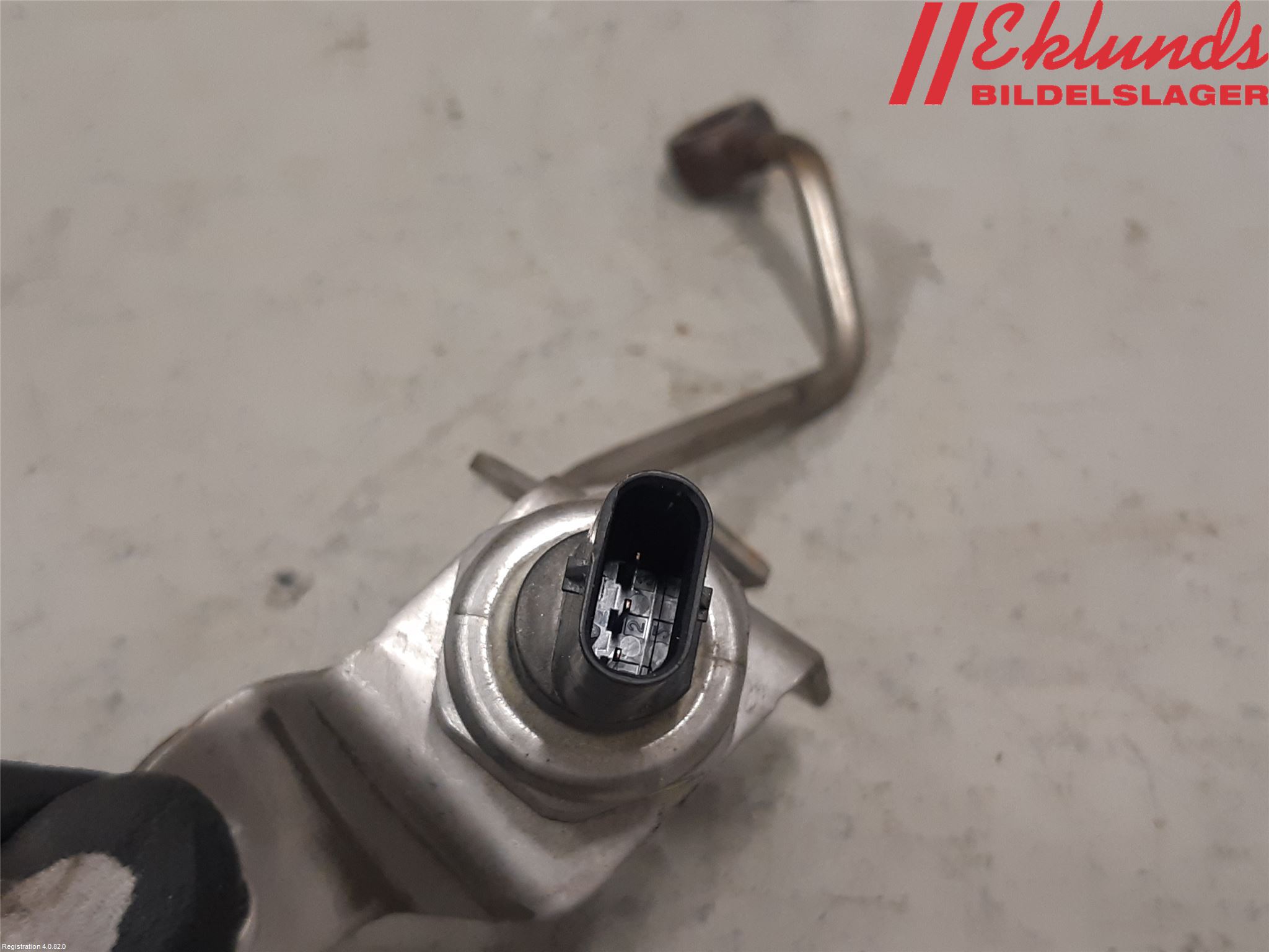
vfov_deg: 53.1
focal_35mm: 26
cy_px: 476
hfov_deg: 67.3
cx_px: 634
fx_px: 953
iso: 125
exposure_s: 1/50
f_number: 1.7
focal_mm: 3.93
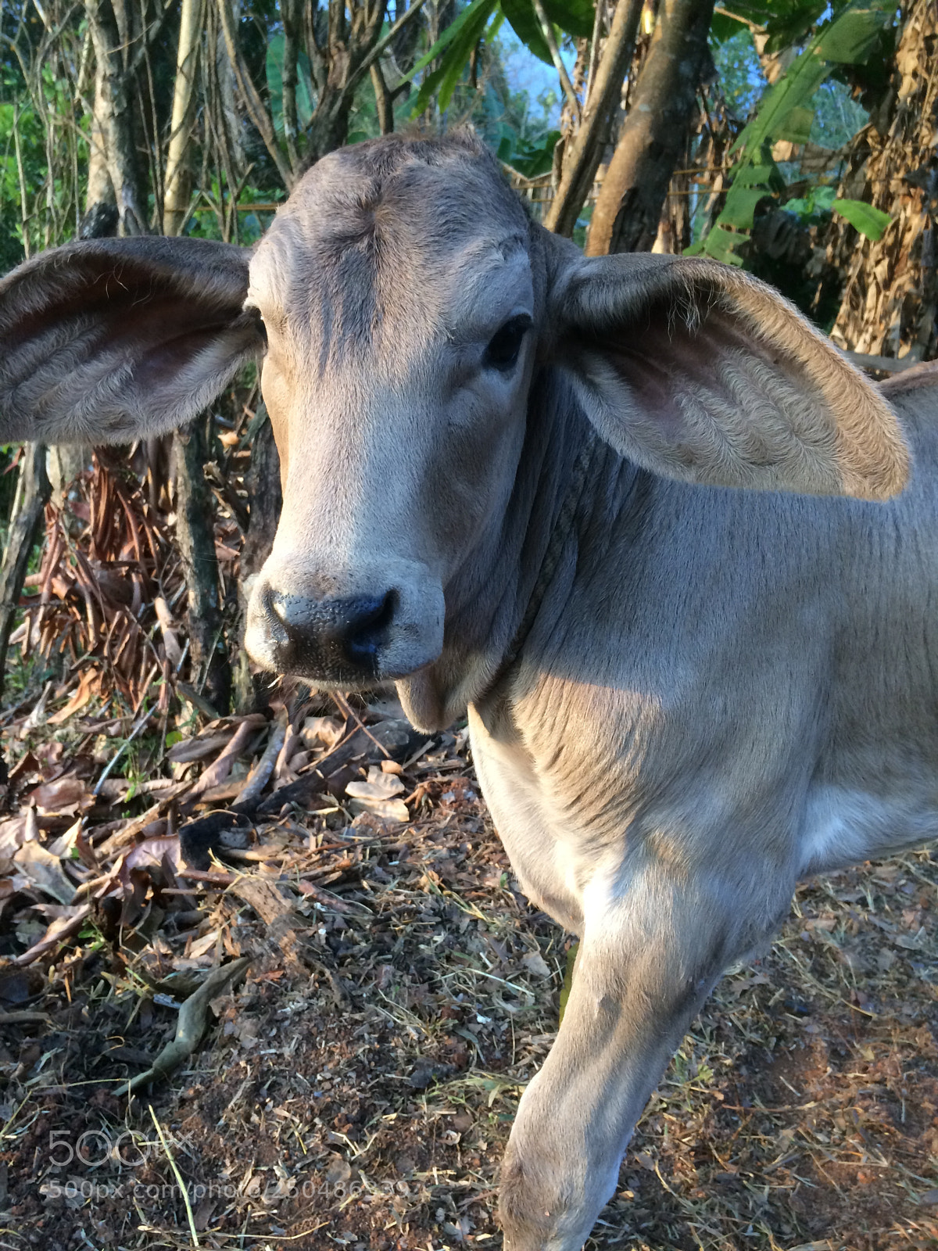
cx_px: 469
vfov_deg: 61.7
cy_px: 626
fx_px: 1048
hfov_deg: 48.2
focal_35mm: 29
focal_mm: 4.15
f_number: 2.2
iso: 50
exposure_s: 1/30
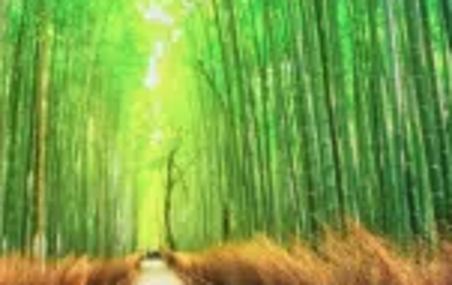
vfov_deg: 12.4
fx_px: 1271
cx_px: 90
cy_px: 378
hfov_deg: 19.9
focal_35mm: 103
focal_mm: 5.35
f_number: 1.7
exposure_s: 1/25
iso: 800
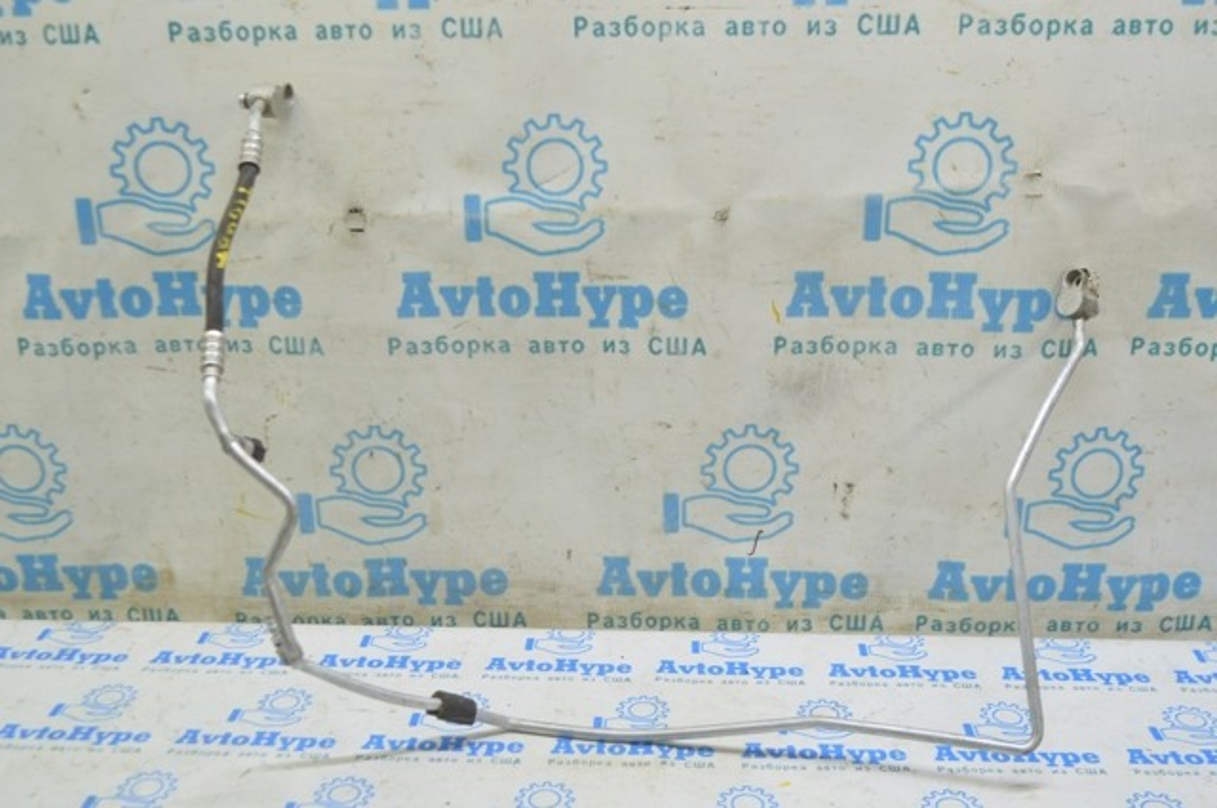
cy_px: 404
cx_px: 608
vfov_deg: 34.1
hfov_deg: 49.6
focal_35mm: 39
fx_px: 1317
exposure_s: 1/20
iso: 400
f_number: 5.6
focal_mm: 26
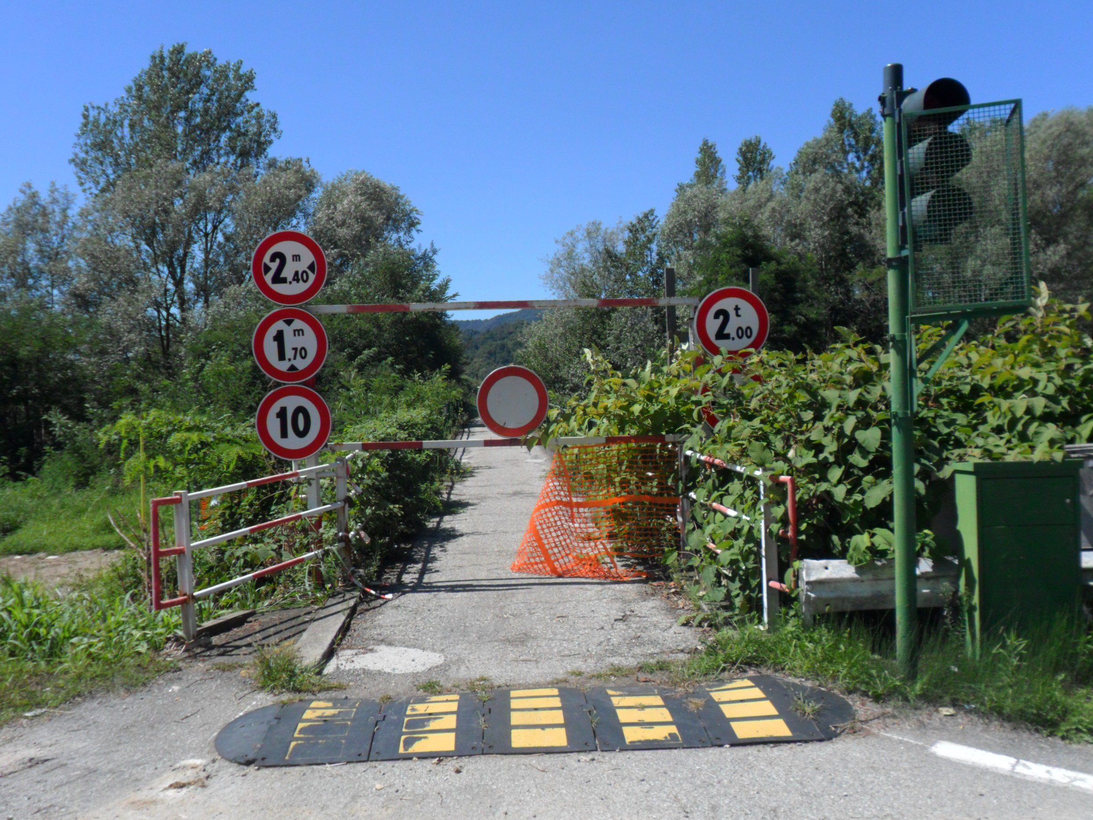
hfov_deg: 53.9
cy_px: 428
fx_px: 1074
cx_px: 514
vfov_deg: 41.8
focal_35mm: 34
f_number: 9.4
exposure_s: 1/250
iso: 80
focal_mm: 5.7
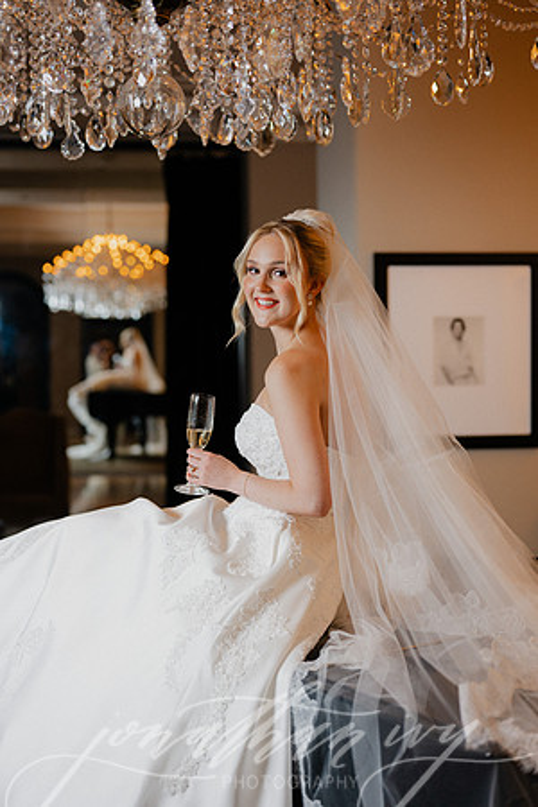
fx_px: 1121
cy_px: 404
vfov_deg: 39.6
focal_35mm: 50
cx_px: 269
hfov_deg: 27.0
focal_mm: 50
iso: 400
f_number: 2.2
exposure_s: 1/200
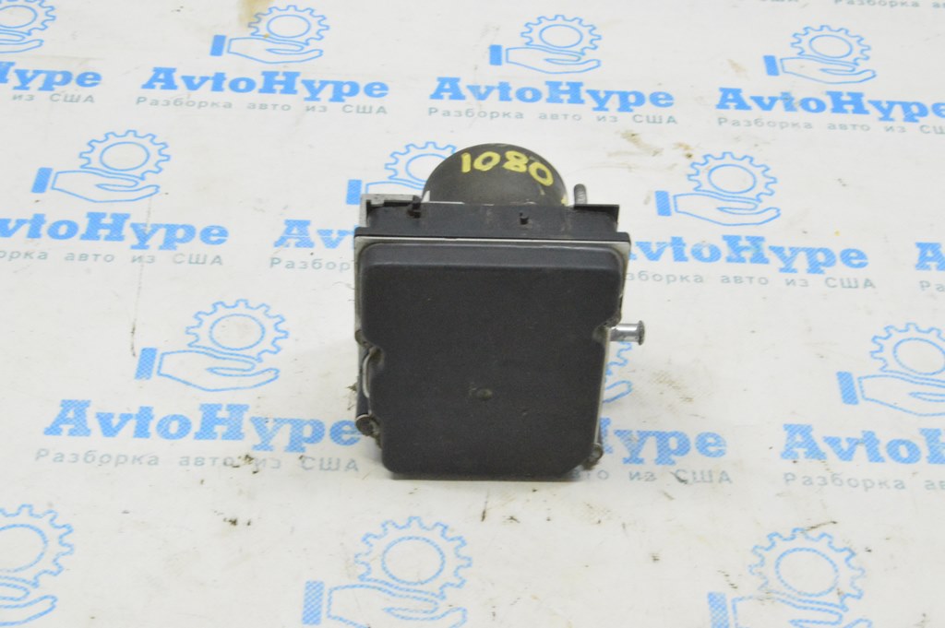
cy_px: 314
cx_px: 472
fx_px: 1574
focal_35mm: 60
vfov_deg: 22.6
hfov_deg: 33.4
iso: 6400
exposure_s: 1/15
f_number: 20
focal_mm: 40
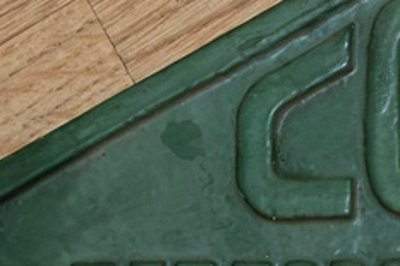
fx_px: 3220
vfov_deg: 4.7
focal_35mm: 290
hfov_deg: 6.9
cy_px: 254
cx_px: 826
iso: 3200
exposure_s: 1/200
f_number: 8
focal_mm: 30
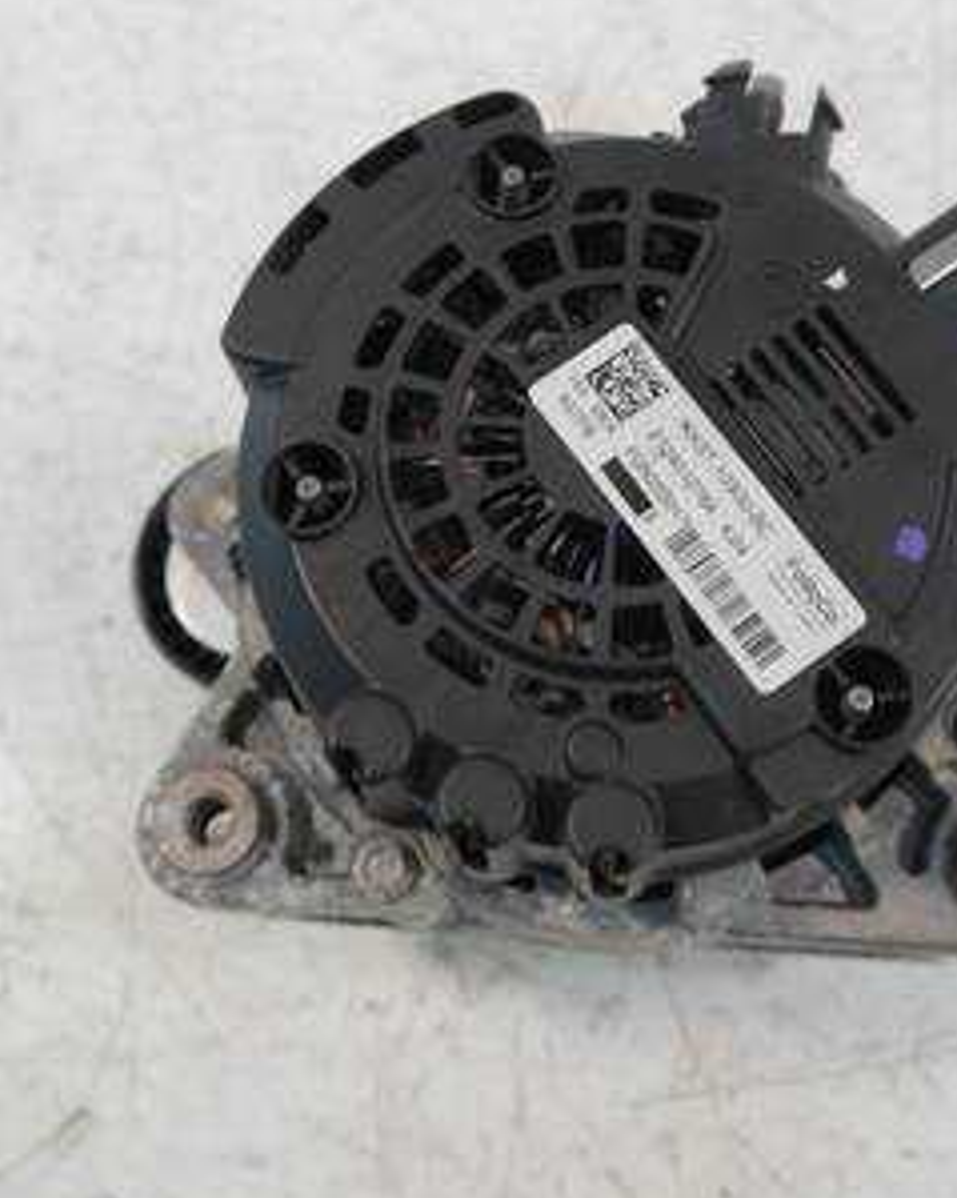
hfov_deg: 32.0
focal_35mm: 47
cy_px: 497
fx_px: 1665
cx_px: 541
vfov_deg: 39.4
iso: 400
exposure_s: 1/60
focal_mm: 15
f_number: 3.5
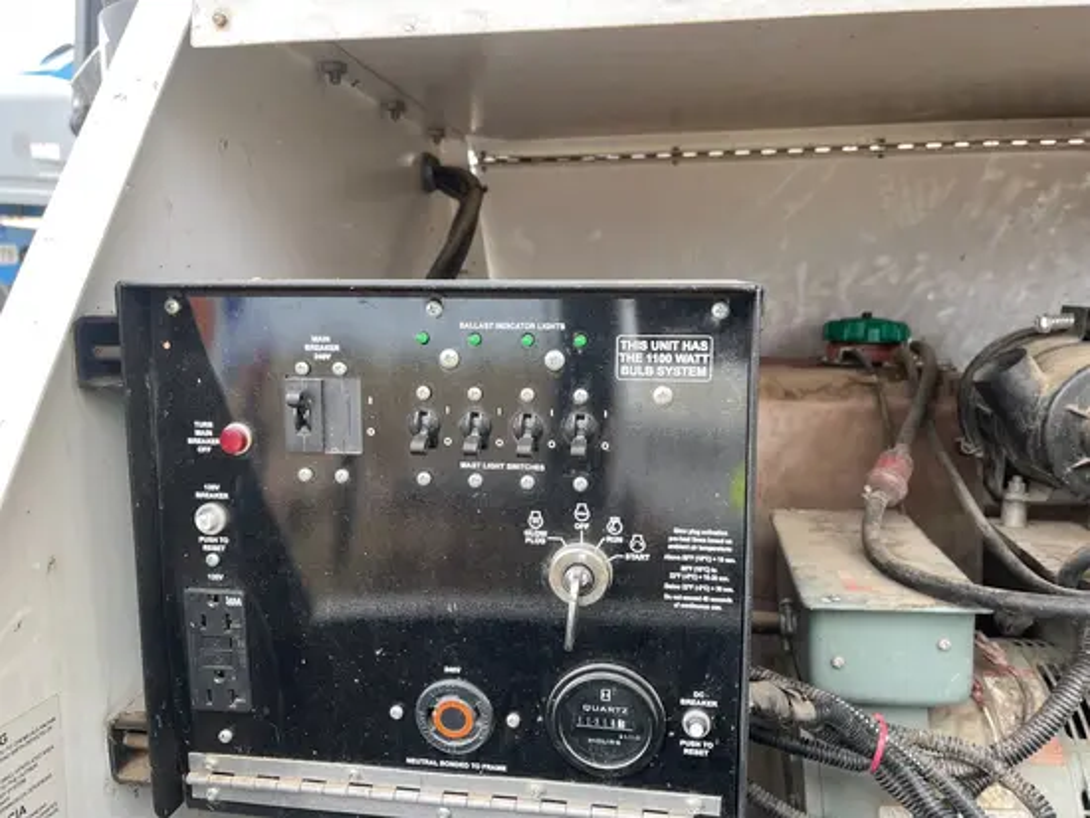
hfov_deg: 67.3
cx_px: 545
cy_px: 409
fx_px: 819
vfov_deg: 53.1
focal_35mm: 26
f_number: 1.6
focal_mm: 5.1
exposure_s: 1/122
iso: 32
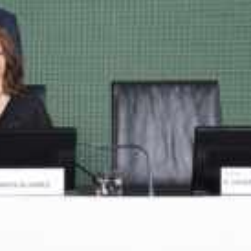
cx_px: -22
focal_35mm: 115
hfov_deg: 14.8
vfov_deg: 15.1
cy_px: 70
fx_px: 943
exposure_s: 1/160
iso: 800
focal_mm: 31
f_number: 11
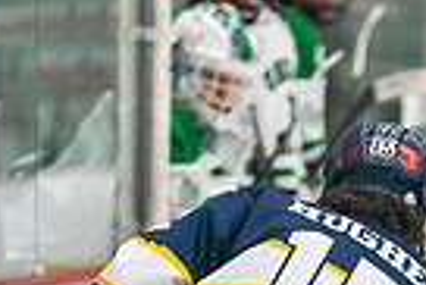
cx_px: 363
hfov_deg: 4.1
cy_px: 503
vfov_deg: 2.7
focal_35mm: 507
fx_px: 6006
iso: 3200
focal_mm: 119
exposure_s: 1/1250
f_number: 2.8
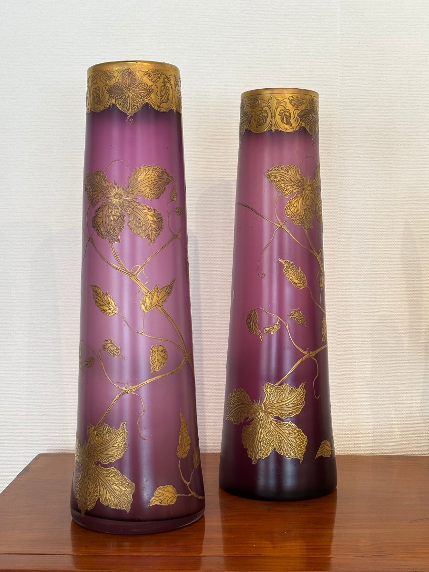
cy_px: 286
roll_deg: -0.4
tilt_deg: -2.0
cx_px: 214
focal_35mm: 52
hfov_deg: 28.0
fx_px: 859
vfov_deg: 36.8
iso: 32
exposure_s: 1/50
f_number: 1.6
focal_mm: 5.96
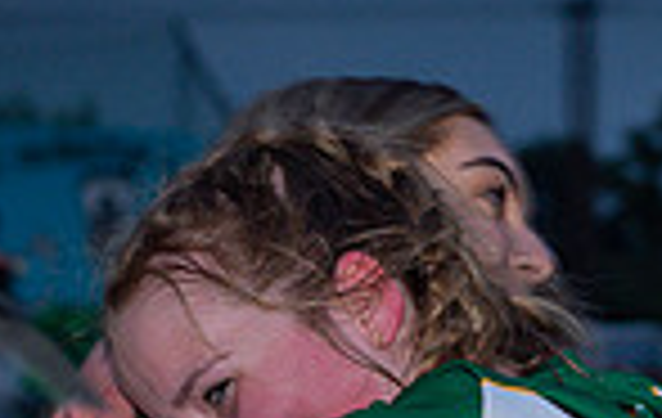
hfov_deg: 7.4
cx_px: 608
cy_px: 777
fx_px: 5087
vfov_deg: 4.7
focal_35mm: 281
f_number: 2.8
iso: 1600
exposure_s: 1/60
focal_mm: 70
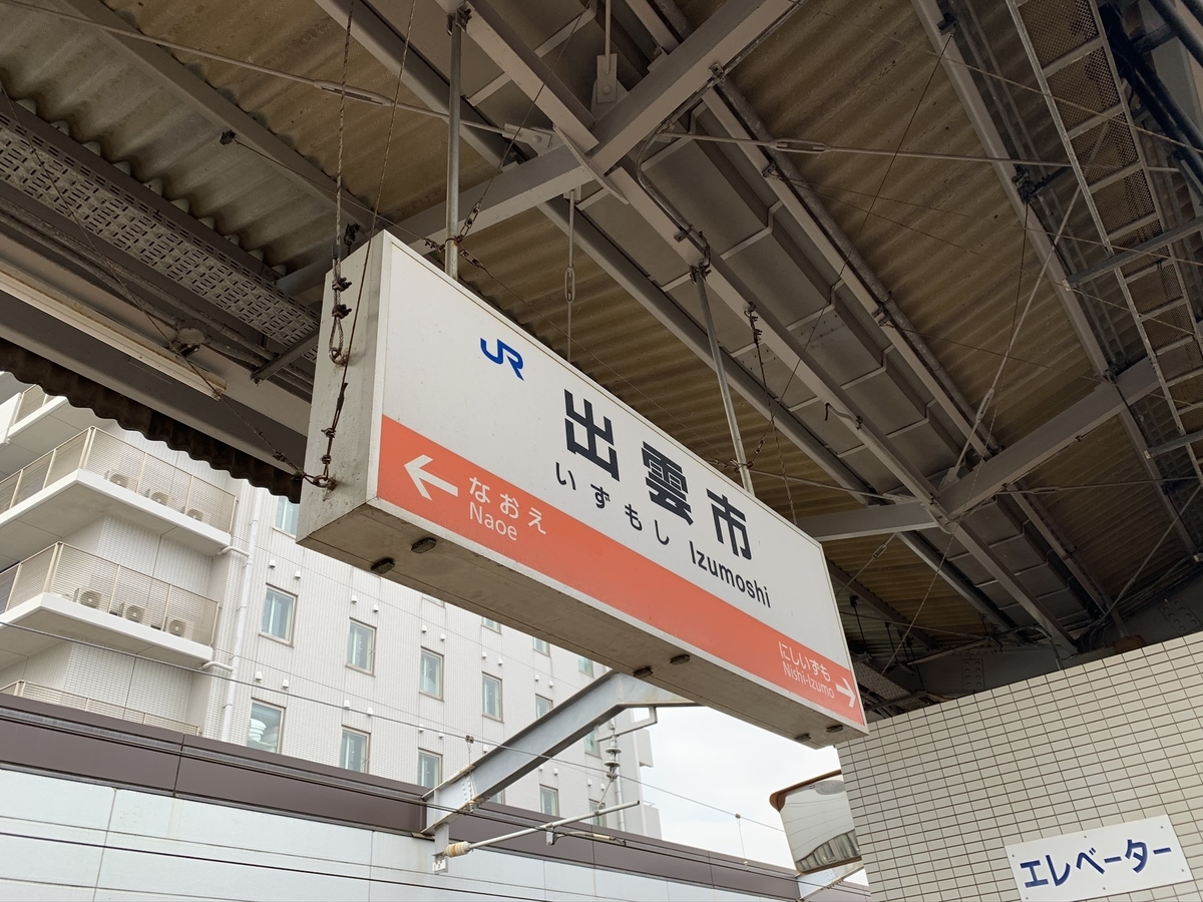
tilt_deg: +33.4
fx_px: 904
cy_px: 451
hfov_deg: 67.3
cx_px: 602
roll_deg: +5.2
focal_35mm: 26
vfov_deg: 53.1
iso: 25
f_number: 1.8
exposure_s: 1/193
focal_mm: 4.25
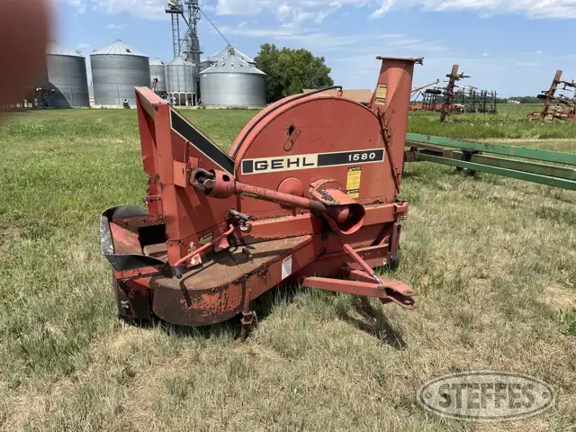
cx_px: 288
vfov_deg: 53.1
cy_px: 216
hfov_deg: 67.3
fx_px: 433
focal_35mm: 26
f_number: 1.6
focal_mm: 4.2
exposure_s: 1/3125
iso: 32
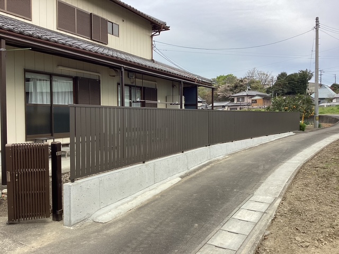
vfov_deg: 45.4
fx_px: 304
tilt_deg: -2.7
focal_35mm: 31
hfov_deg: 58.4
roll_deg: +0.2
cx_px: 170
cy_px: 127
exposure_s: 1/267
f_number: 2.4
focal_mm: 3.3
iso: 25
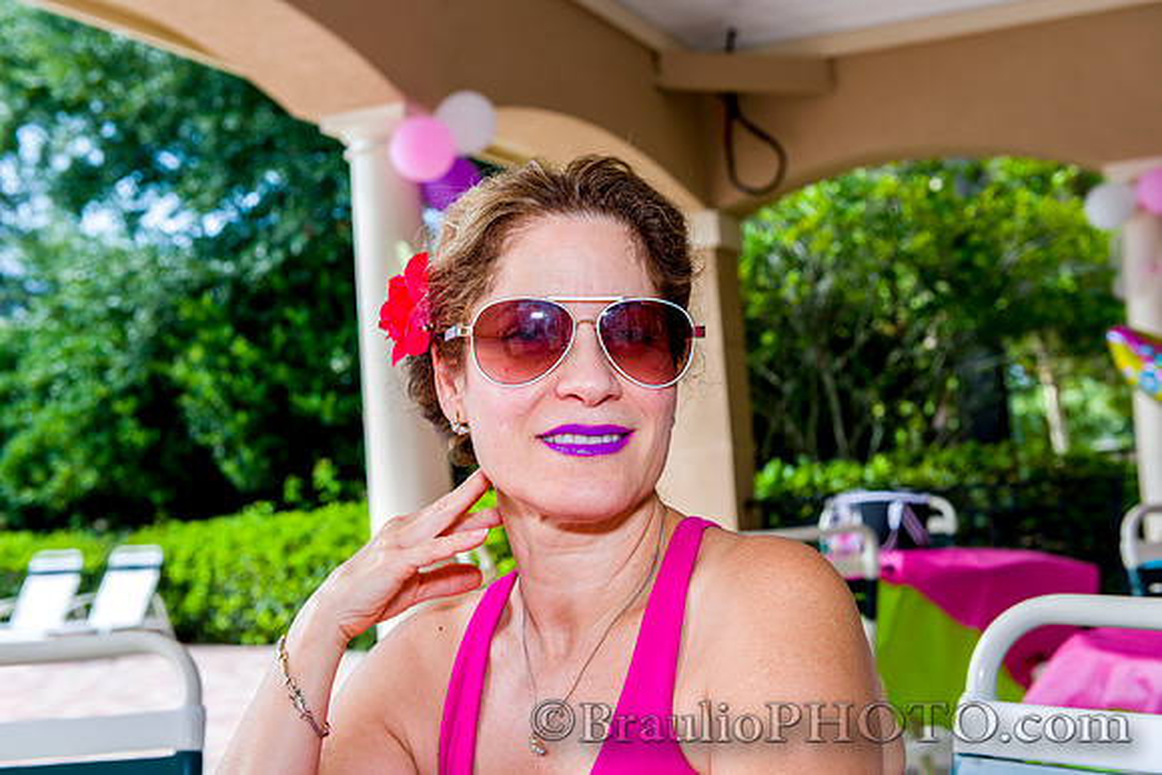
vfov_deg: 26.0
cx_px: 581
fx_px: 1679
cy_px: 388
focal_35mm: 52
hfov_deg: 38.2
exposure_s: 1/200
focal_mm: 52
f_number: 7.1
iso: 360
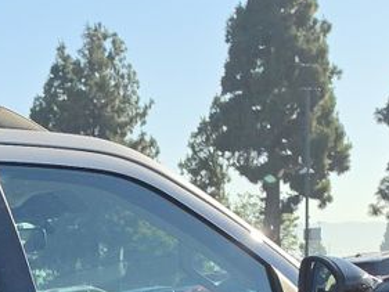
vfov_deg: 10.3
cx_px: -305
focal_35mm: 131
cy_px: 623
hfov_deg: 13.5
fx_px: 1473
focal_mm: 6.5
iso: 64
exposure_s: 1/5015
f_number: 1.4
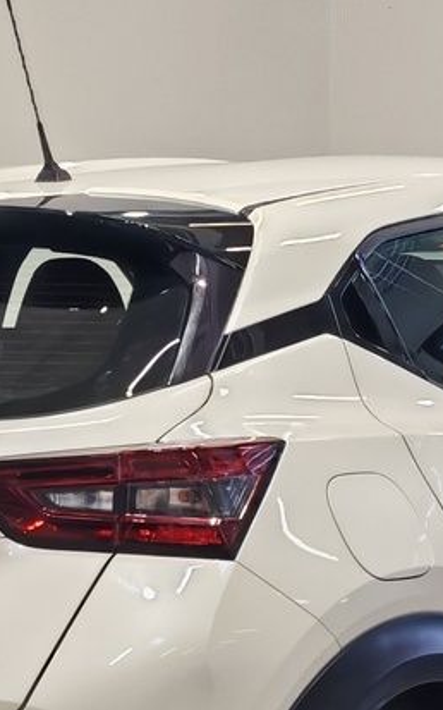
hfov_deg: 5.9
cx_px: 215
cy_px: 703
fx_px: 4290
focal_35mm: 222
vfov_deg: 9.4
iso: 100
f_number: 1.6
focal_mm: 5.4
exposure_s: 1/100
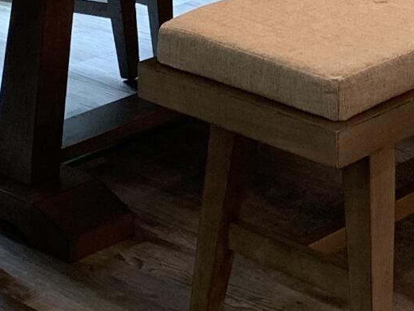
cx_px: 373
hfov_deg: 13.1
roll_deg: +1.0
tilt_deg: -7.6
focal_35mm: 149
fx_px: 1783
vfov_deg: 9.3
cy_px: -314
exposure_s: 1/60
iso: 64
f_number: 1.8
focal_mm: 4.25
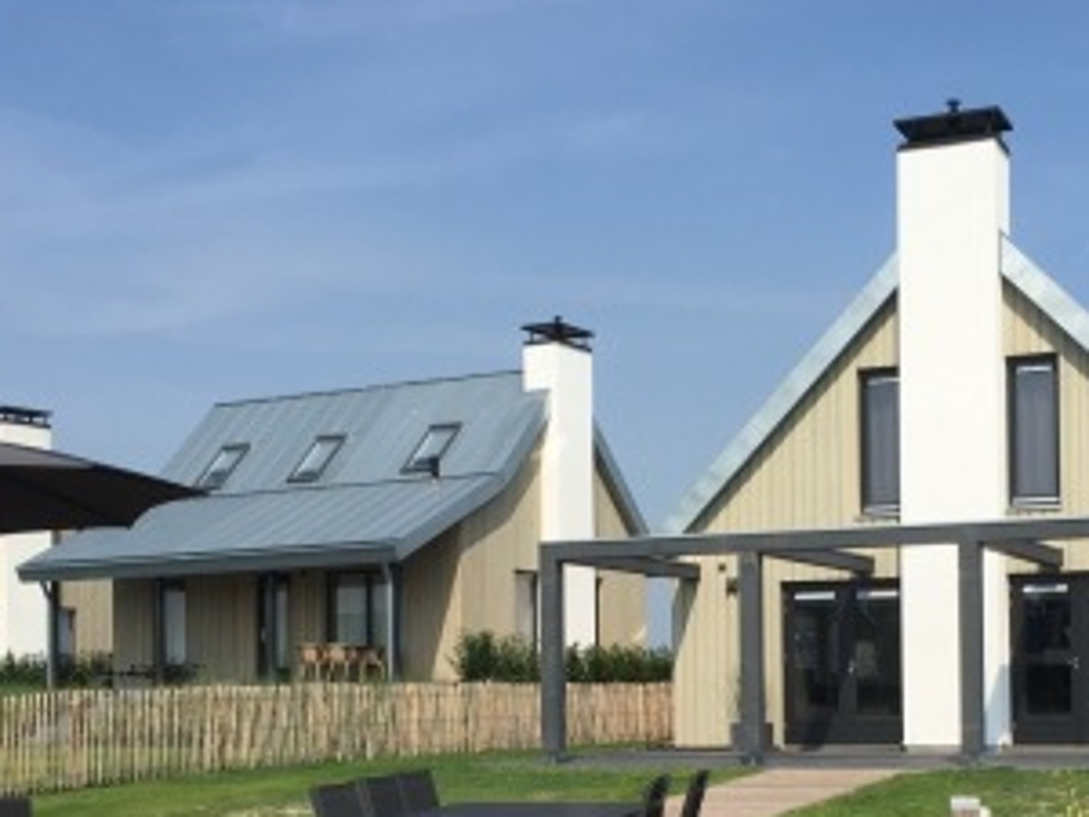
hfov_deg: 33.0
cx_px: 693
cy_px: 686
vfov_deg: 24.7
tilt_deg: +1.6
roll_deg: -0.3
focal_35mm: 58
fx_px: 1825
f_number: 2.2
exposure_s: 1/2475
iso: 32
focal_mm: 4.15
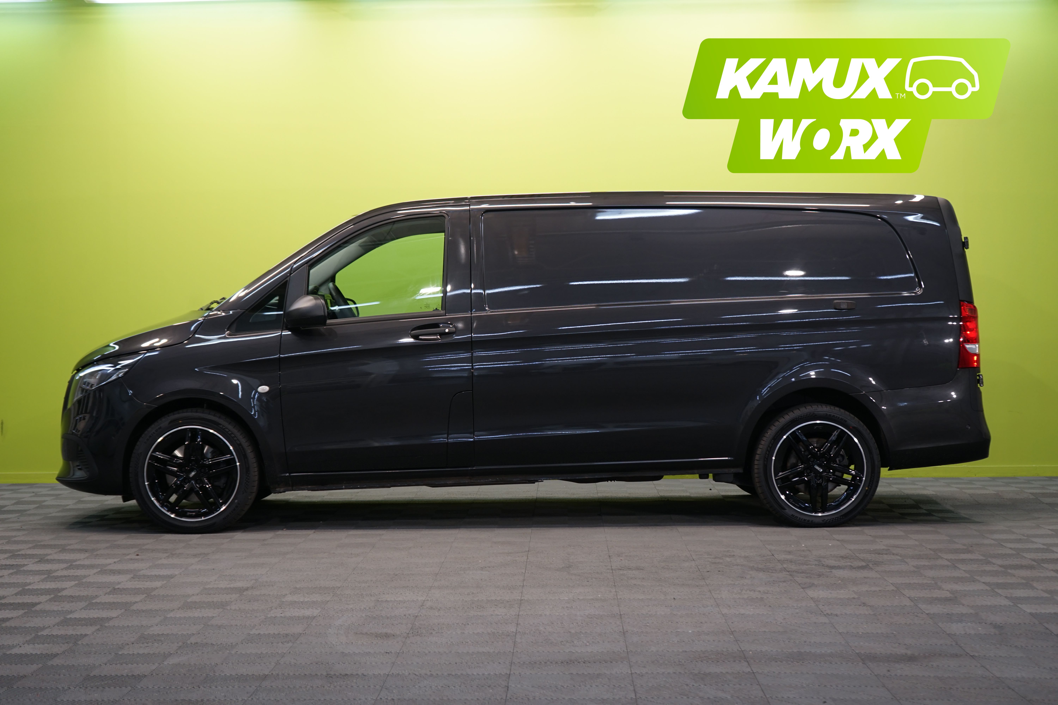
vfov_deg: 22.3
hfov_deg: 32.9
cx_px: 529
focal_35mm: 61
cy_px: 352
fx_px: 1793
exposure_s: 1/30
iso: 400
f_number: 5.6
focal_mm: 61
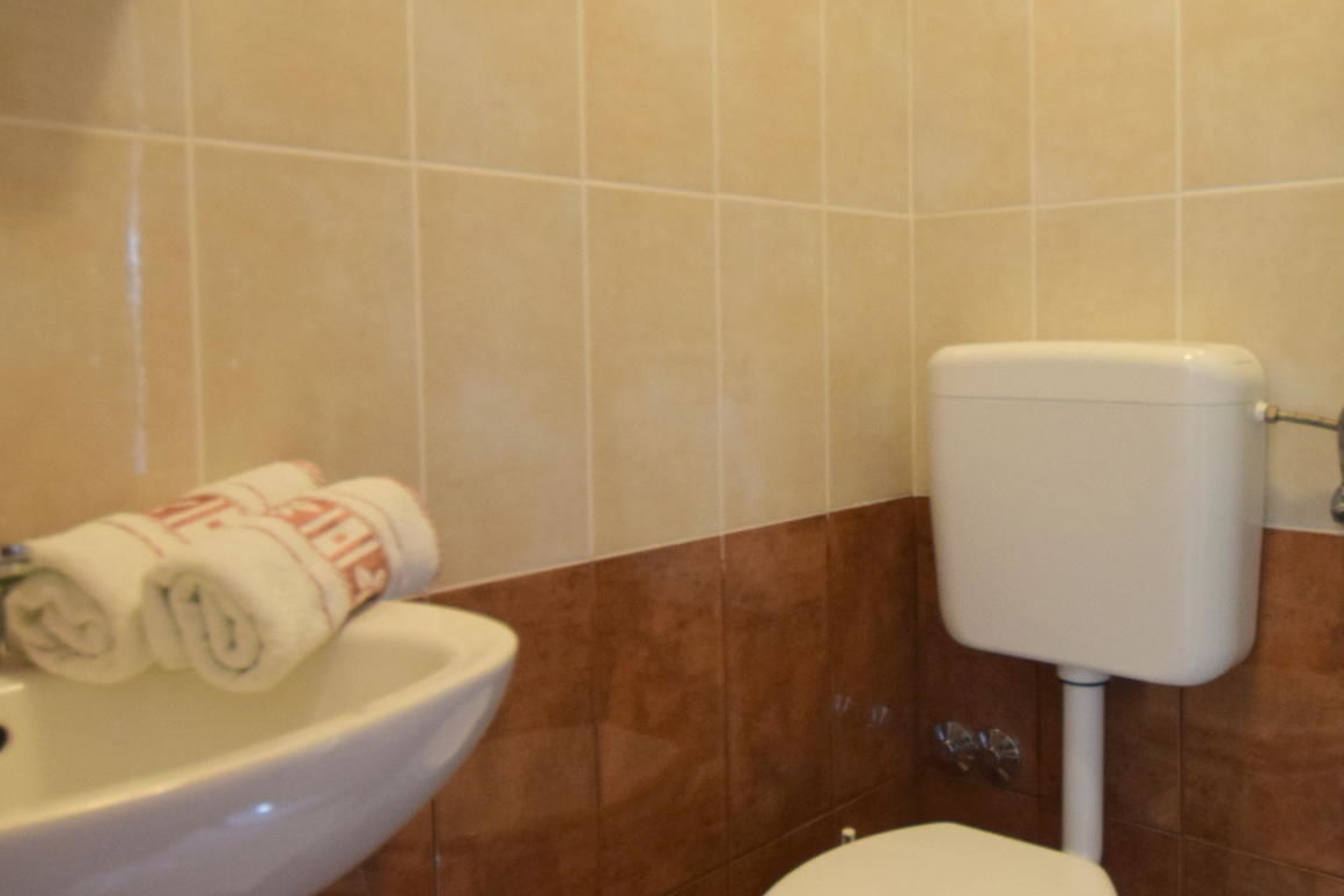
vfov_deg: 42.0
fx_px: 1157
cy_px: 340
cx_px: 798
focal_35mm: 31
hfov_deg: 59.9
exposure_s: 1/60
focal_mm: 10
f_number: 3.5
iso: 900
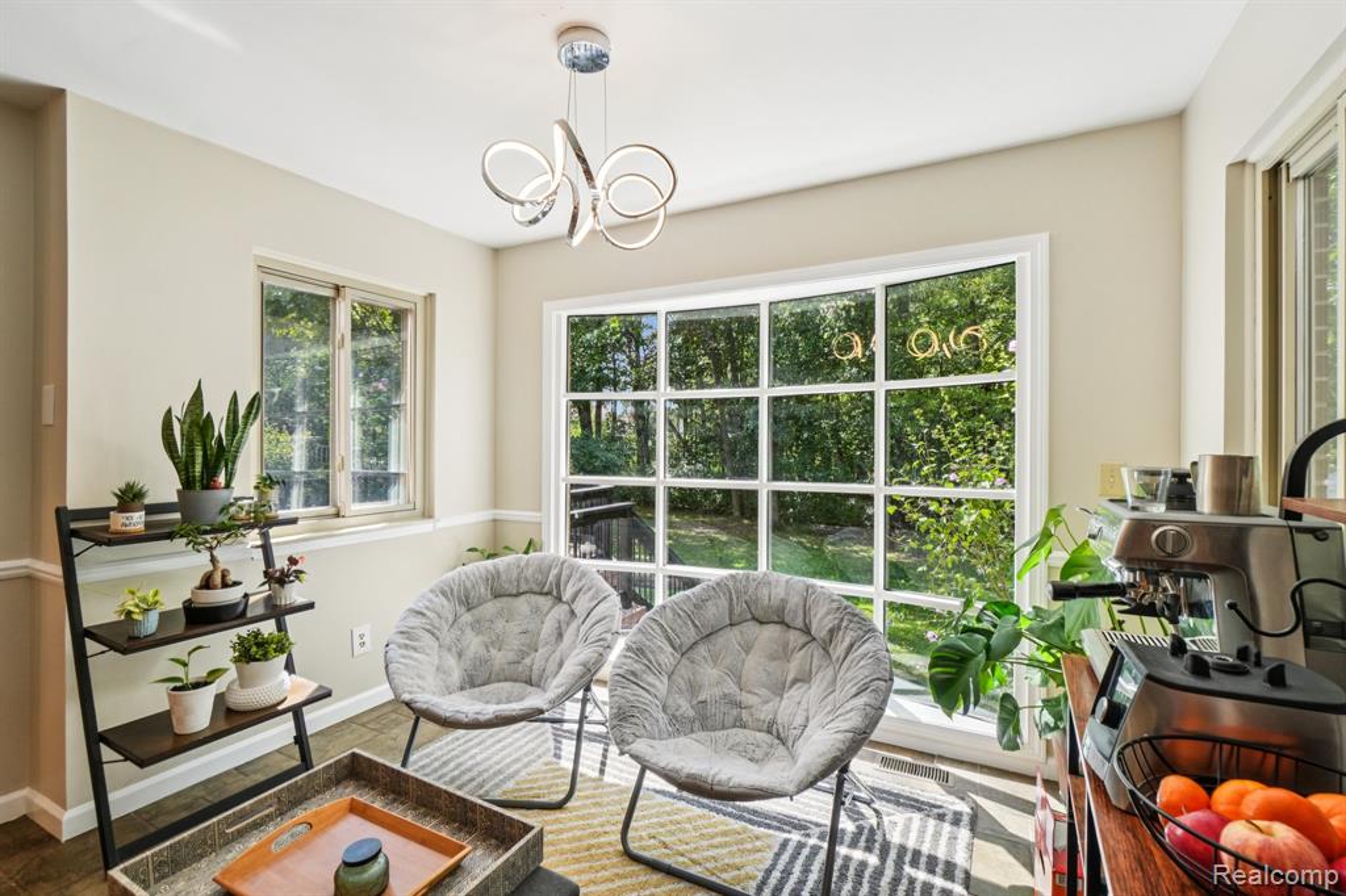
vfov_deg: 77.3
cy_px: 448
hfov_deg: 100.4
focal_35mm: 15
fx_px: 561
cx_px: 673
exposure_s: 1/30
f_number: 8
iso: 100
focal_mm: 10
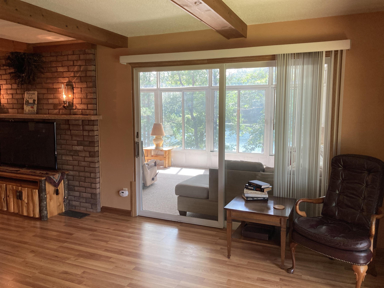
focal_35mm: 28
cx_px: 192
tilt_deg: -6.4
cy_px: 144
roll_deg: -0.8
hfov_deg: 63.4
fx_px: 311
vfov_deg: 49.7
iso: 64
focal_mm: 3.99
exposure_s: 1/60
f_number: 1.8
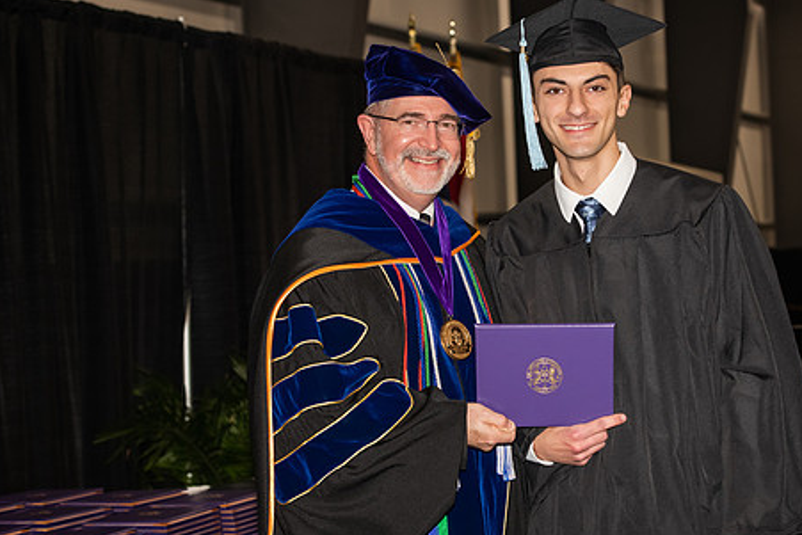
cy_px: 287
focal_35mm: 90
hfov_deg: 22.6
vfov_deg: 15.2
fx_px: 2006
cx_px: 484
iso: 1000
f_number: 5.6
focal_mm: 70
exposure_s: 1/200
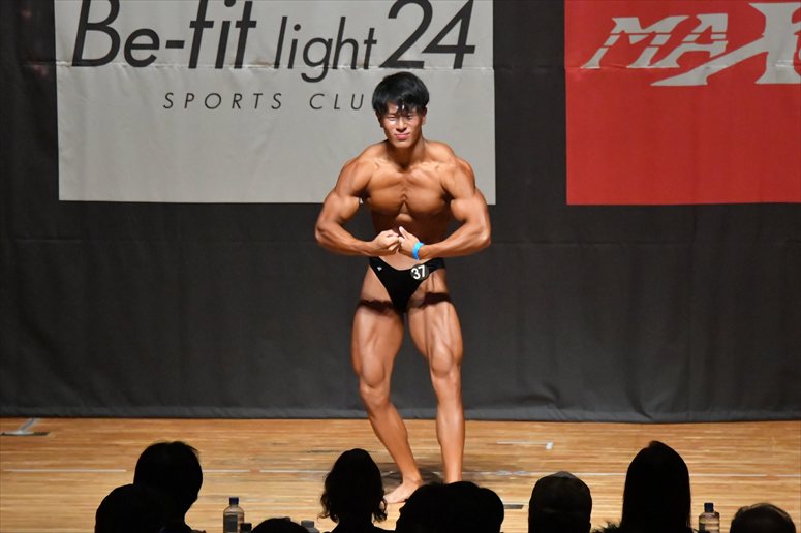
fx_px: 6005
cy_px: 266
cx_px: 400
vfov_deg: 5.1
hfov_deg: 7.6
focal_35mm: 270
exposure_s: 1/400
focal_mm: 180
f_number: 5.6
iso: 12800
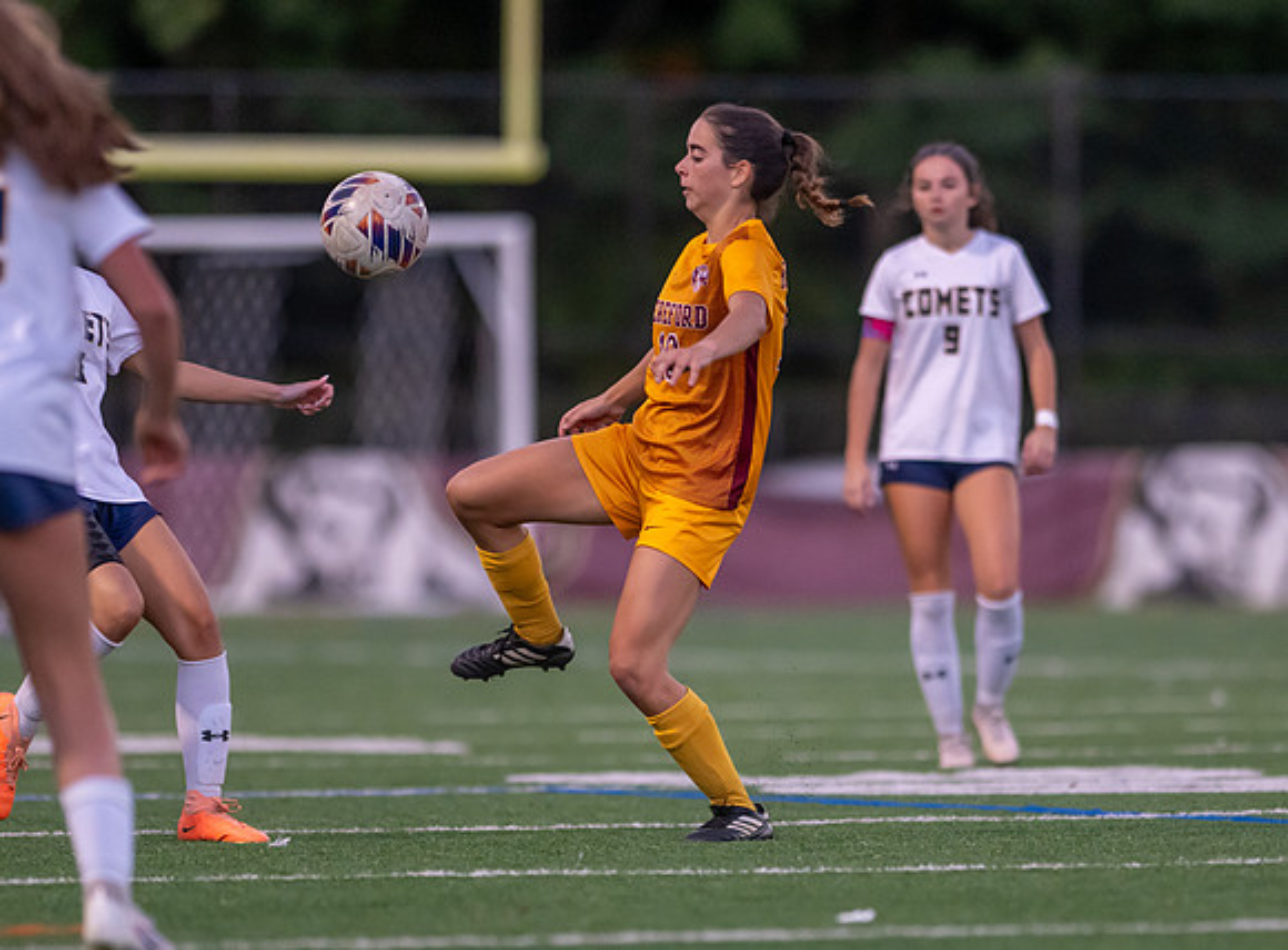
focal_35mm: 489
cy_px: 609
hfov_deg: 4.1
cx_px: 795
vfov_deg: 3.0
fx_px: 18105
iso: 2500
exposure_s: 1/1000
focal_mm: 300
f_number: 2.8
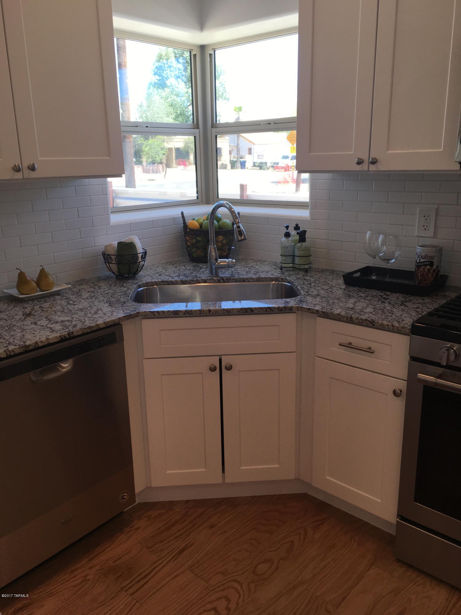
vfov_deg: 61.7
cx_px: 230
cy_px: 308
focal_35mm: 29
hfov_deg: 48.2
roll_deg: +0.4
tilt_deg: -15.4
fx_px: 515
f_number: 2.2
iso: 32
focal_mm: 4.15
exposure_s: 1/120
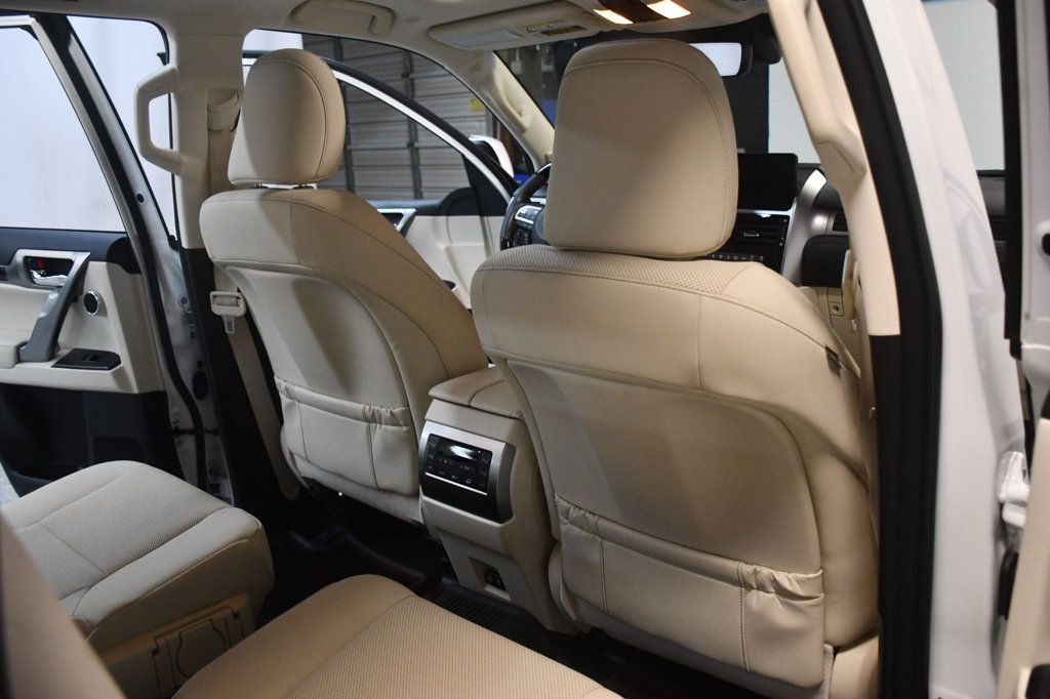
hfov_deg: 57.2
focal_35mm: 33
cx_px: 525
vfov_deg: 39.9
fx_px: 962
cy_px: 350
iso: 2200
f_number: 3.5
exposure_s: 1/125
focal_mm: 22
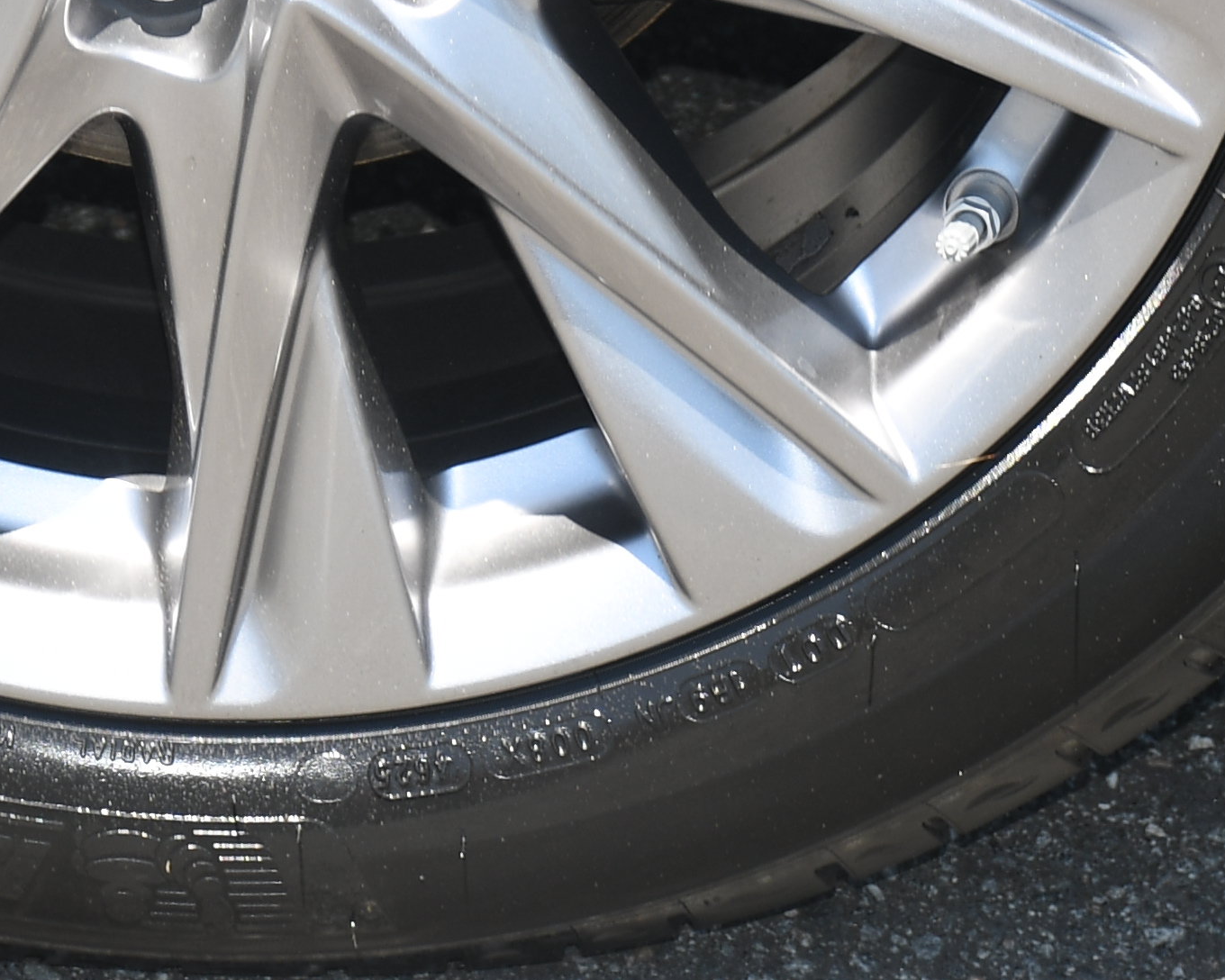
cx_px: 186
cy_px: -420
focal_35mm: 242
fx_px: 8774
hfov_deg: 8.0
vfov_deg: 6.3
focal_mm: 42
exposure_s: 1/250
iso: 100
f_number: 4.5
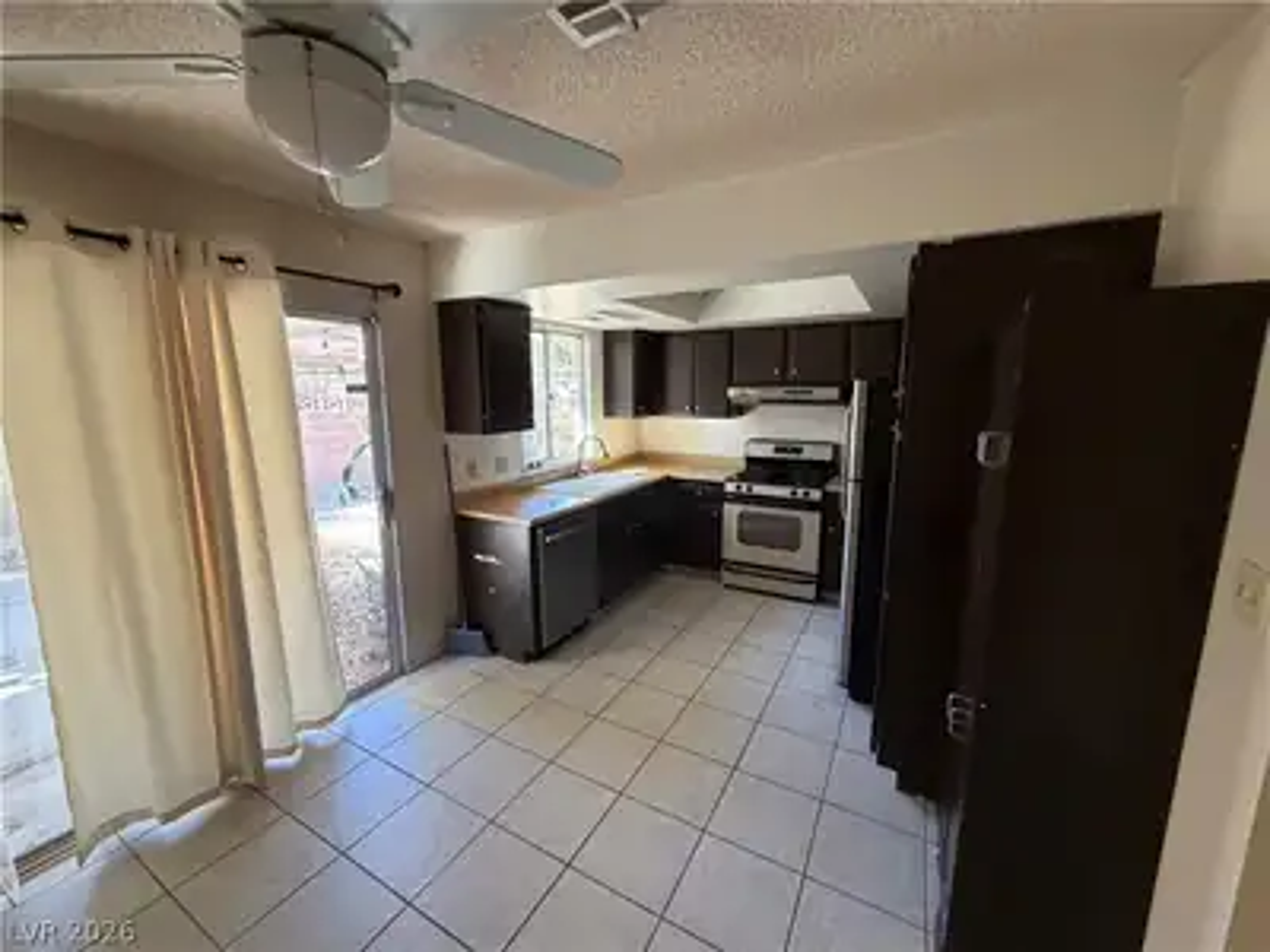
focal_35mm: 14
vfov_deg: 85.7
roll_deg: -0.4
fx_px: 514
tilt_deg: -9.1
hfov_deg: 102.1
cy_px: 476
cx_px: 635
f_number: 2.2
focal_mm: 2.22
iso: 320
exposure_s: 1/83
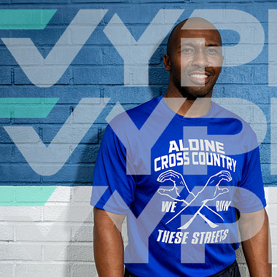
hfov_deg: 32.1
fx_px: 480
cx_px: 167
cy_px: 137
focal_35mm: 53
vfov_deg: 32.2
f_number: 6.3
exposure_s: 1/125
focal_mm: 40
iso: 100
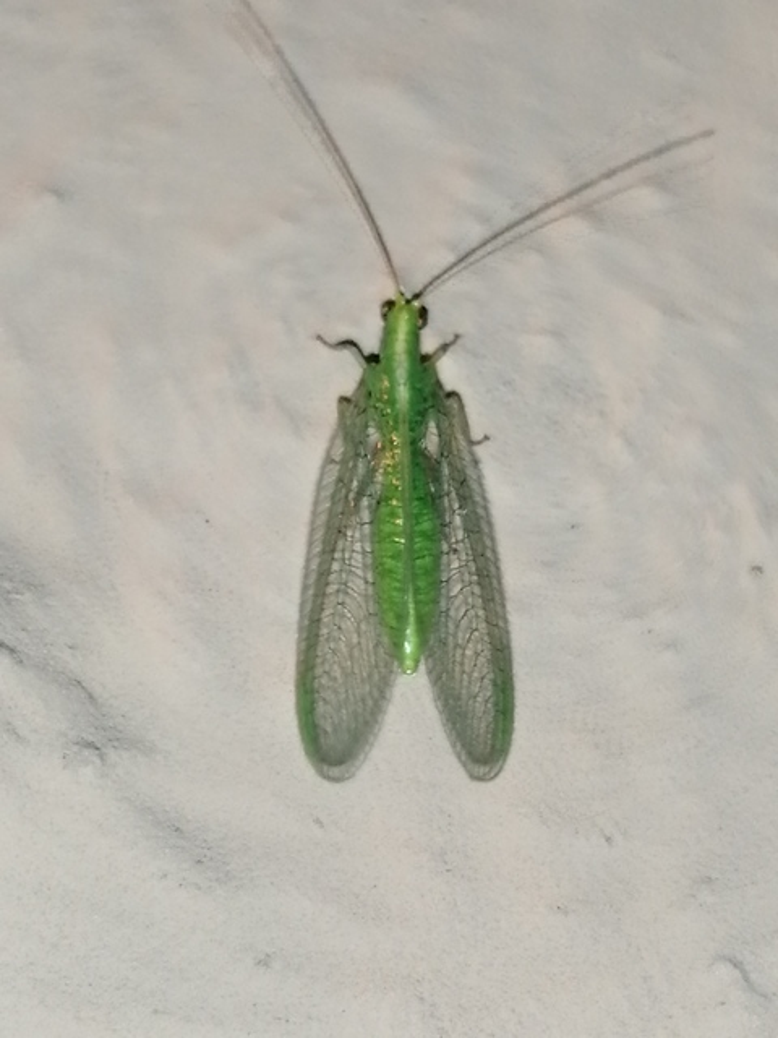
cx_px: 389
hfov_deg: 14.2
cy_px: 519
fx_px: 3117
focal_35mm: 104
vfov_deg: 18.9
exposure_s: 1/100
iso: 50
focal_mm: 3.46
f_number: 1.8
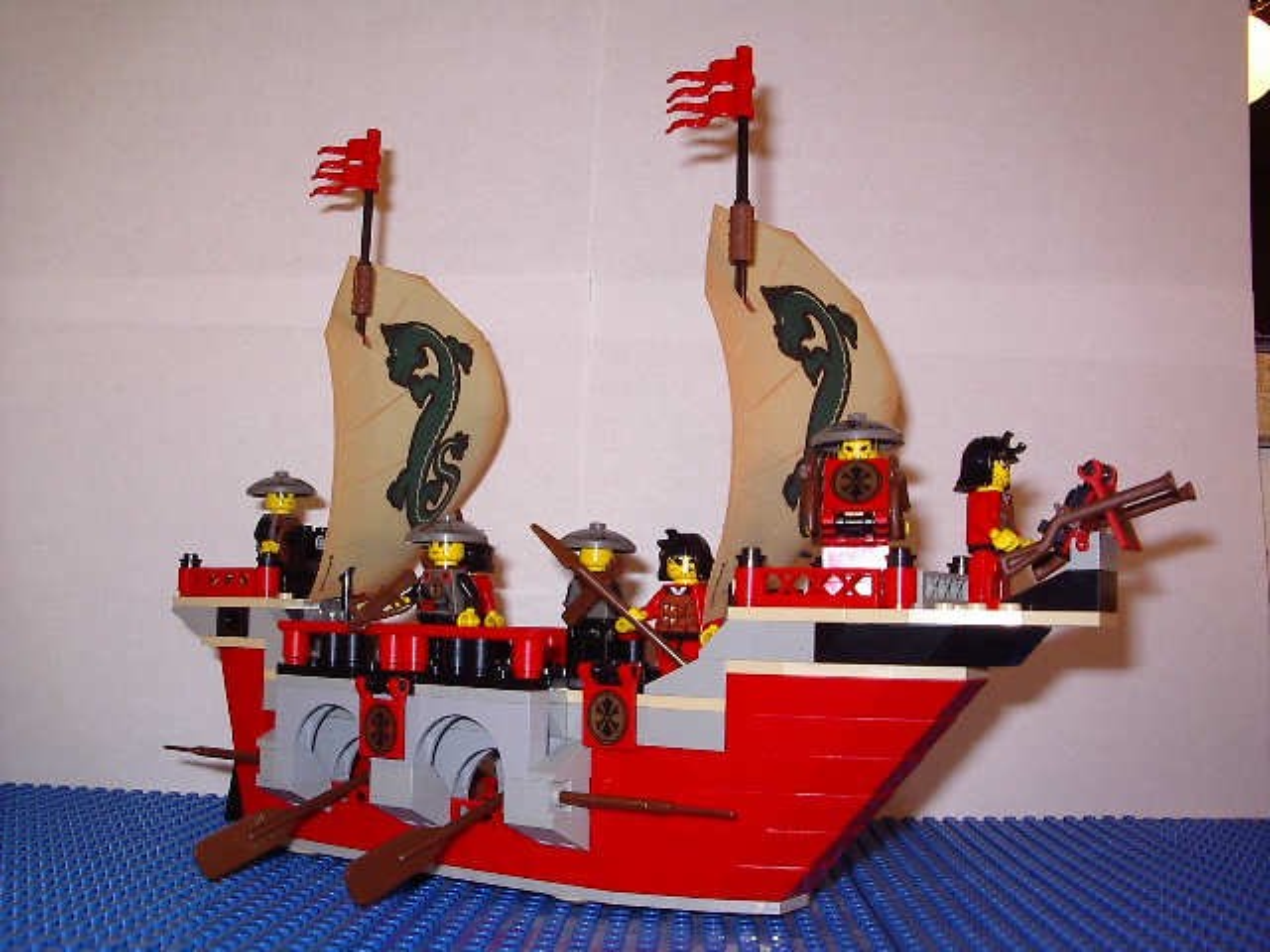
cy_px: 476
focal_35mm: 38
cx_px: 635
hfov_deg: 49.0
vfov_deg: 37.7
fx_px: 1394
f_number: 4.8
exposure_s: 1/60
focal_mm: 5.8
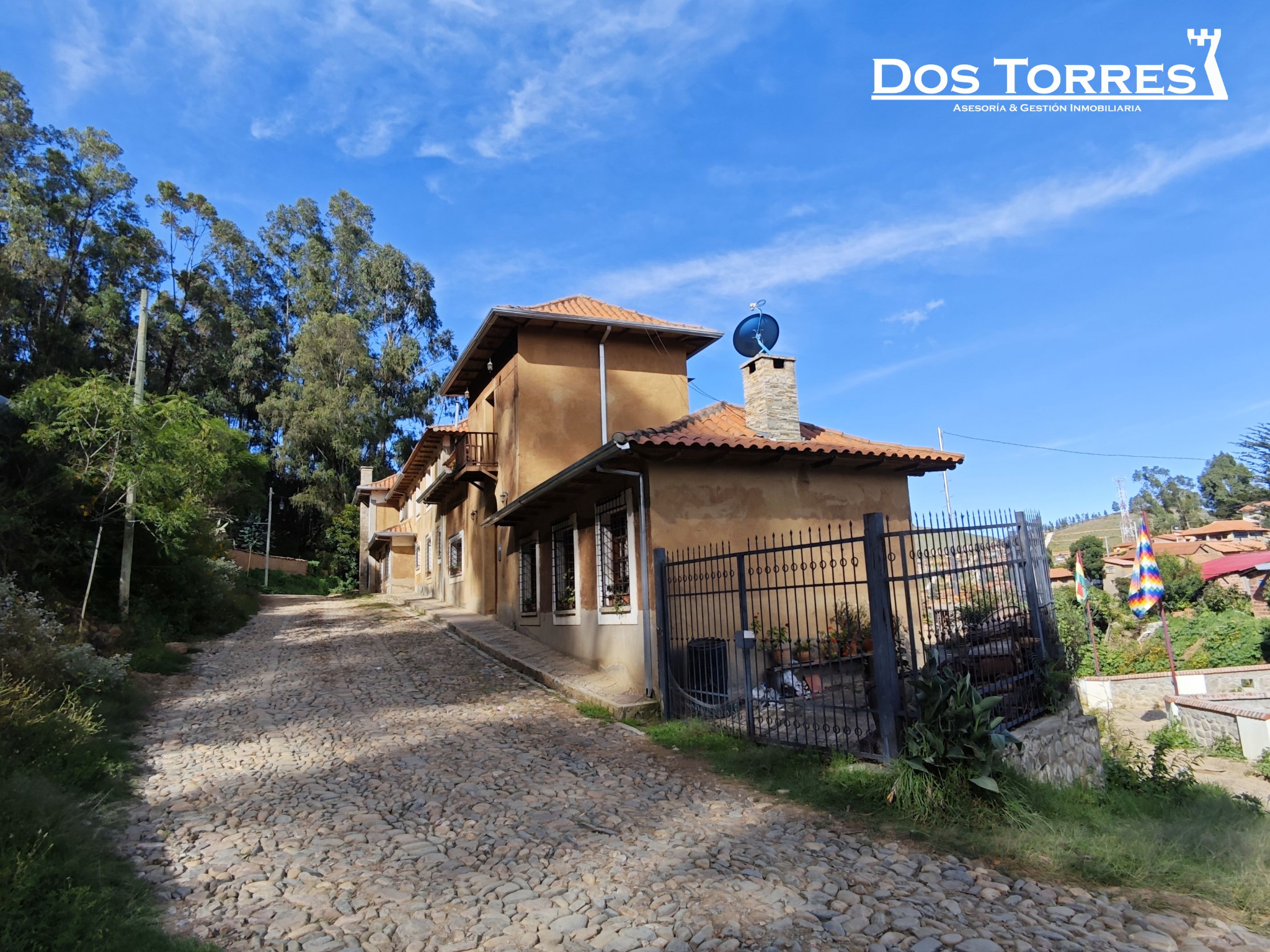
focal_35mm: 20
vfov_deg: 66.0
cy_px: 476
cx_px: 635
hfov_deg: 81.7
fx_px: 734
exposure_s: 1/360
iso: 50
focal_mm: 2.16
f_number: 2.2
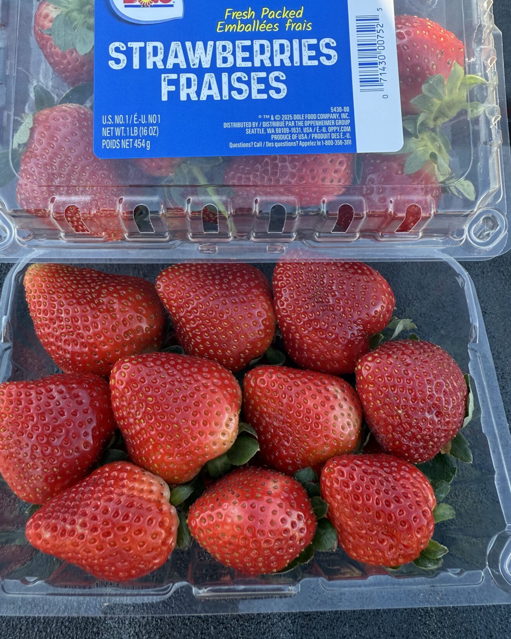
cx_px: 239
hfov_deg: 49.9
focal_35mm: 29
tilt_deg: -58.2
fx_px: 548
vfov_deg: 59.9
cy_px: 254
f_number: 2.2
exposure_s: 1/286
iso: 64
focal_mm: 2.22
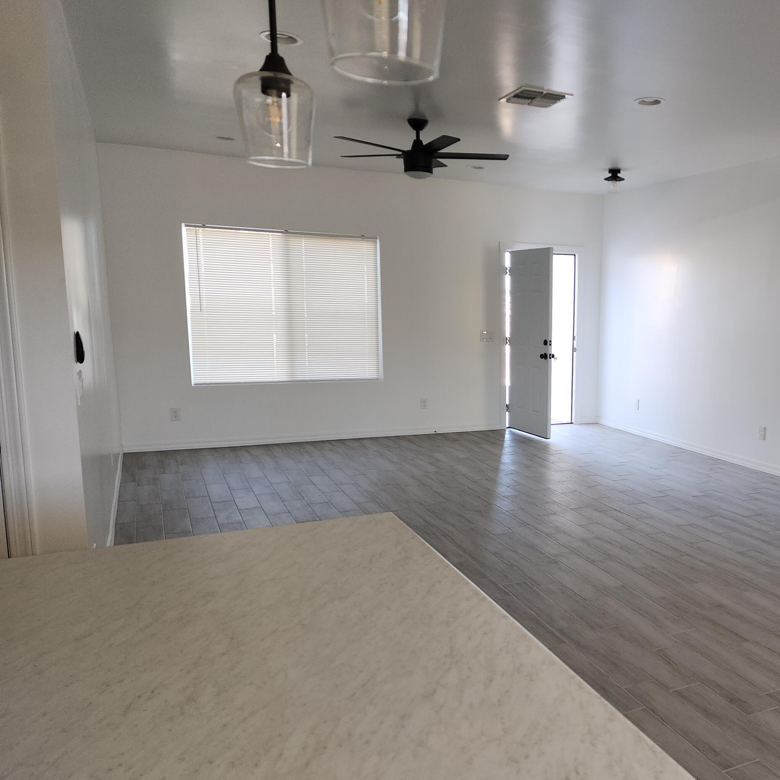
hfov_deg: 52.1
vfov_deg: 54.0
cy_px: 421
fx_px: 765
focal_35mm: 30
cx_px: 569
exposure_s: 1/60
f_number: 1.8
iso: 50
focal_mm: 6.4
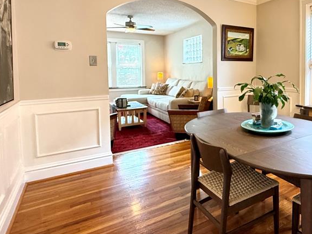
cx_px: 221
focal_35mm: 25
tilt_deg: -1.8
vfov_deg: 53.9
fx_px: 225
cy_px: 80
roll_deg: -0.7
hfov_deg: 66.4
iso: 400
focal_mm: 2.22
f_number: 2.2
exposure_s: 1/120
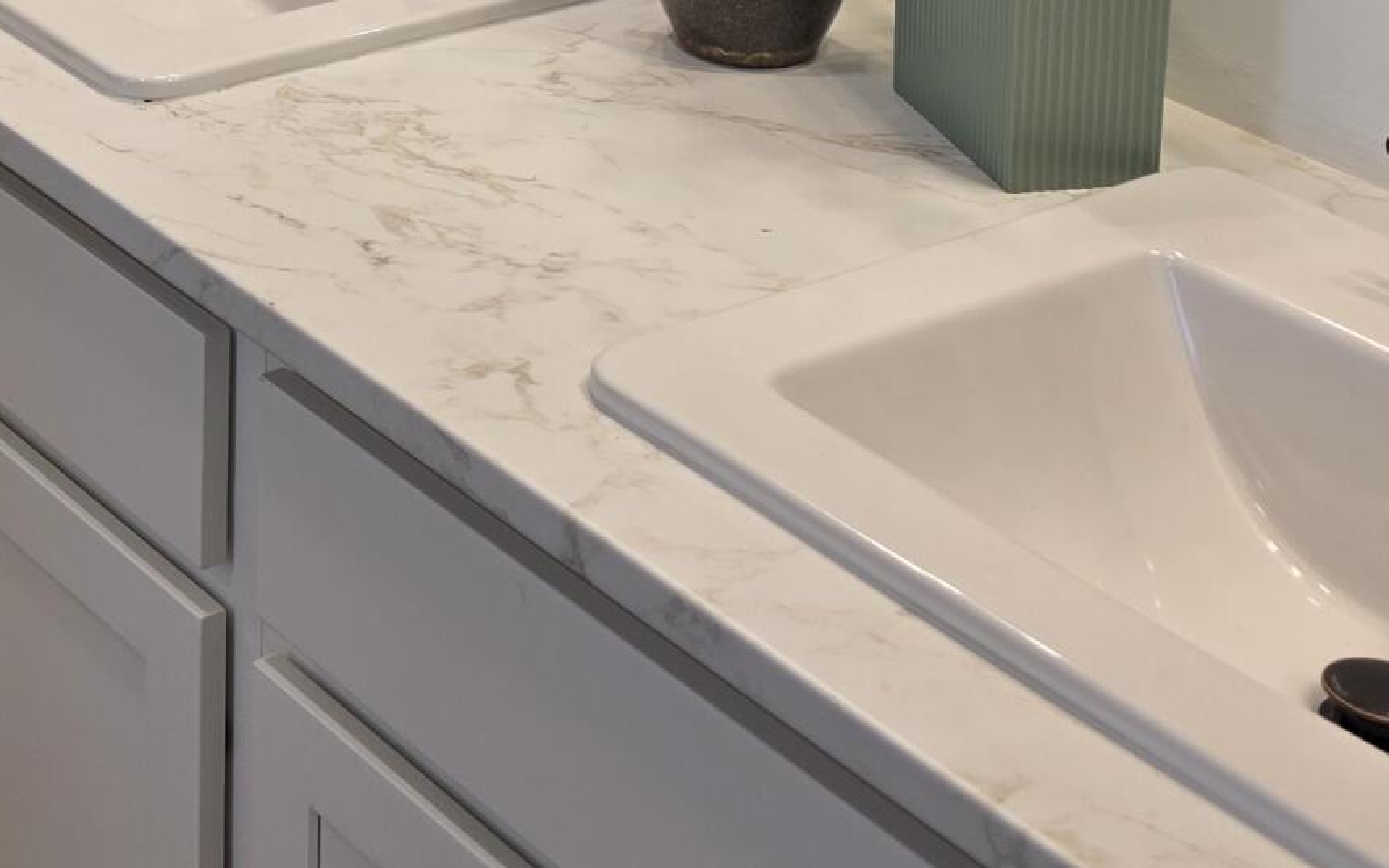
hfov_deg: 23.4
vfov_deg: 13.7
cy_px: -692
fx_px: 3218
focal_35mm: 85
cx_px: 13
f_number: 1.7
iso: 64
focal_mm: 6.3
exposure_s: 1/120
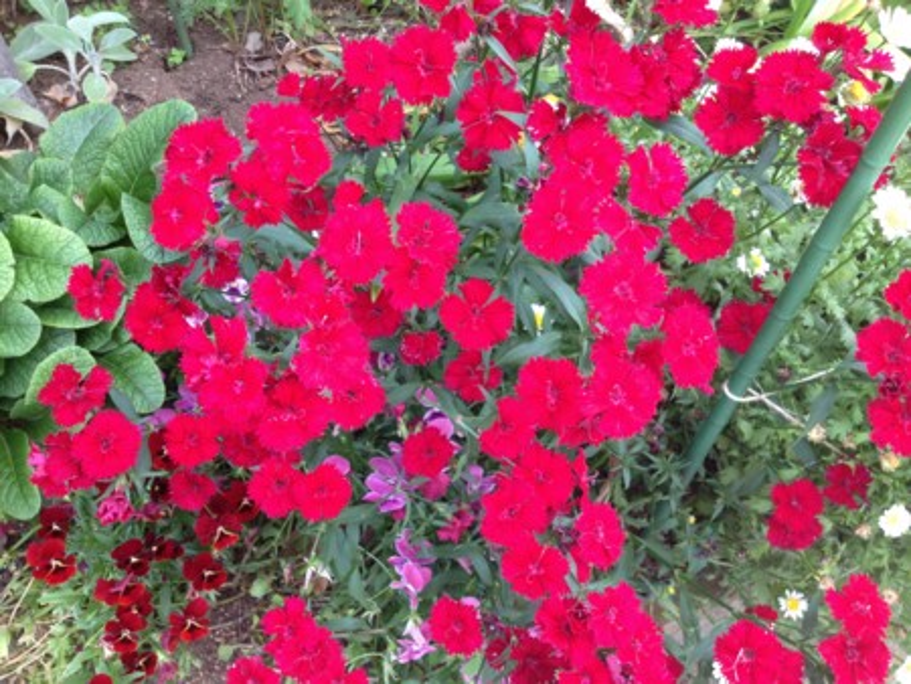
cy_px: 342
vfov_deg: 40.7
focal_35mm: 35
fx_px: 922
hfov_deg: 52.6
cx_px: 456
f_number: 2.4
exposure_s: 1/120
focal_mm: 4.28
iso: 80
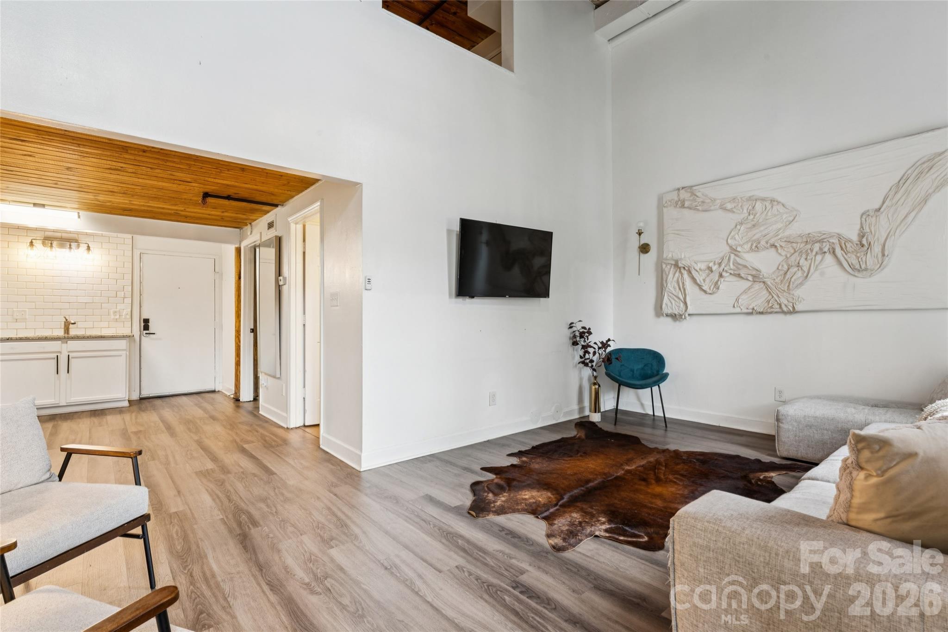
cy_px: 316
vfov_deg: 71.7
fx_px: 437
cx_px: 474
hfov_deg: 94.6
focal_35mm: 17
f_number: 13
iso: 100
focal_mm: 16.6
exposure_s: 1
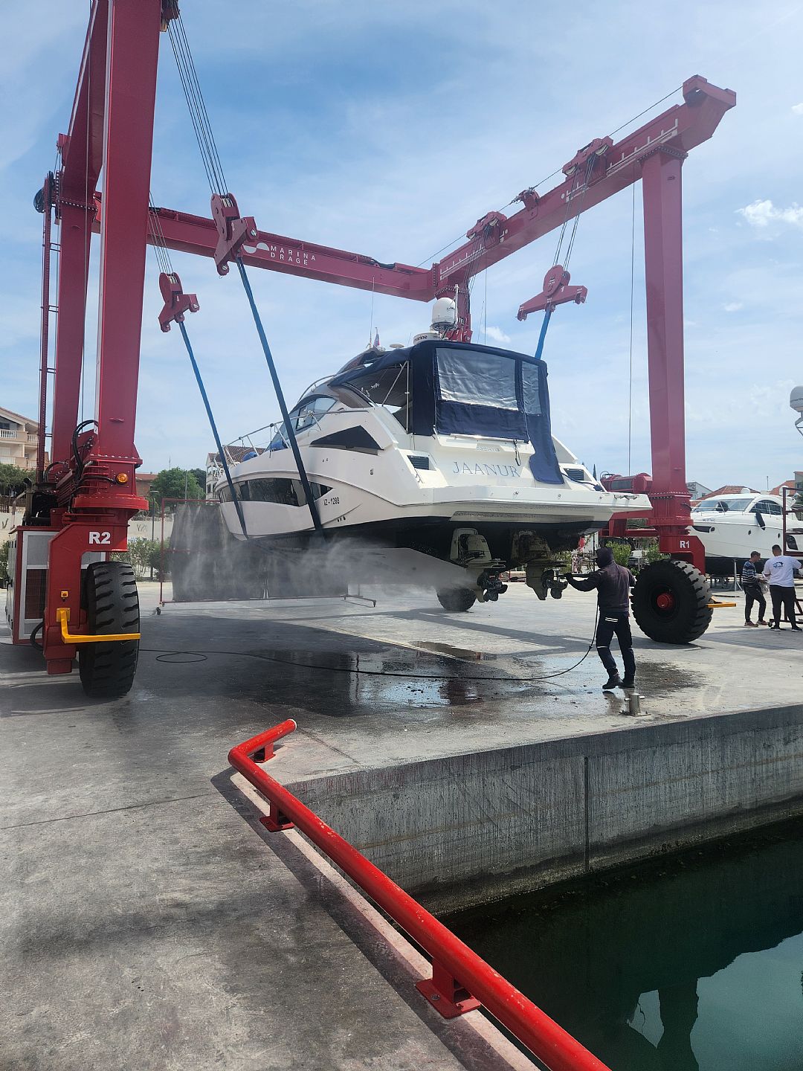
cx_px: 402
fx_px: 711
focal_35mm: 23
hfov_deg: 58.9
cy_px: 536
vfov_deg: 73.9
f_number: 1.8
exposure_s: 1/2175
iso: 20
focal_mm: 5.4
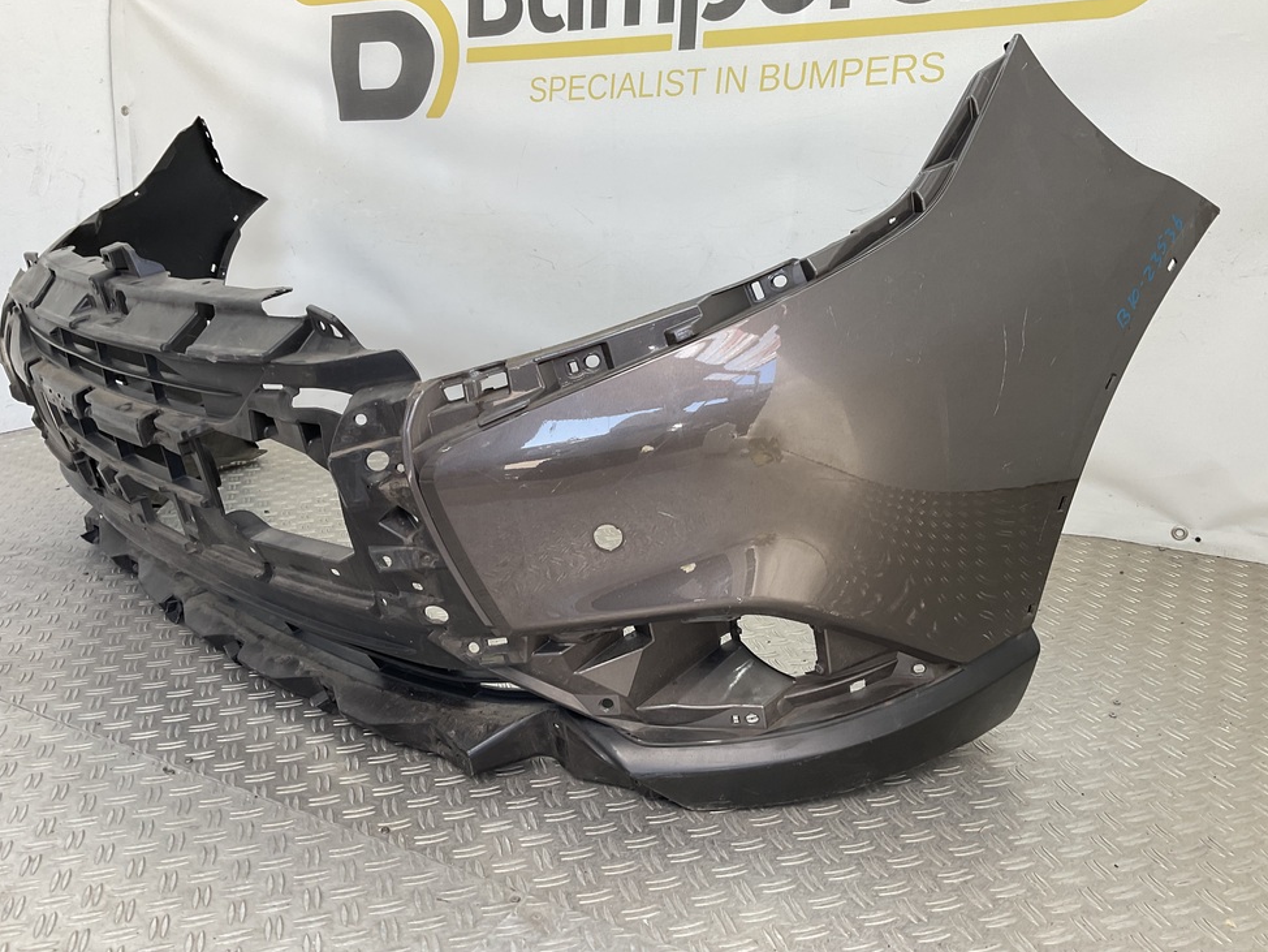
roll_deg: +0.3
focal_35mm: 30
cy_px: 461
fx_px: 1099
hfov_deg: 59.9
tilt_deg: -16.2
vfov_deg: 46.8
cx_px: 625
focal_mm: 3
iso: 20
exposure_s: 1/120
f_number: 1.8
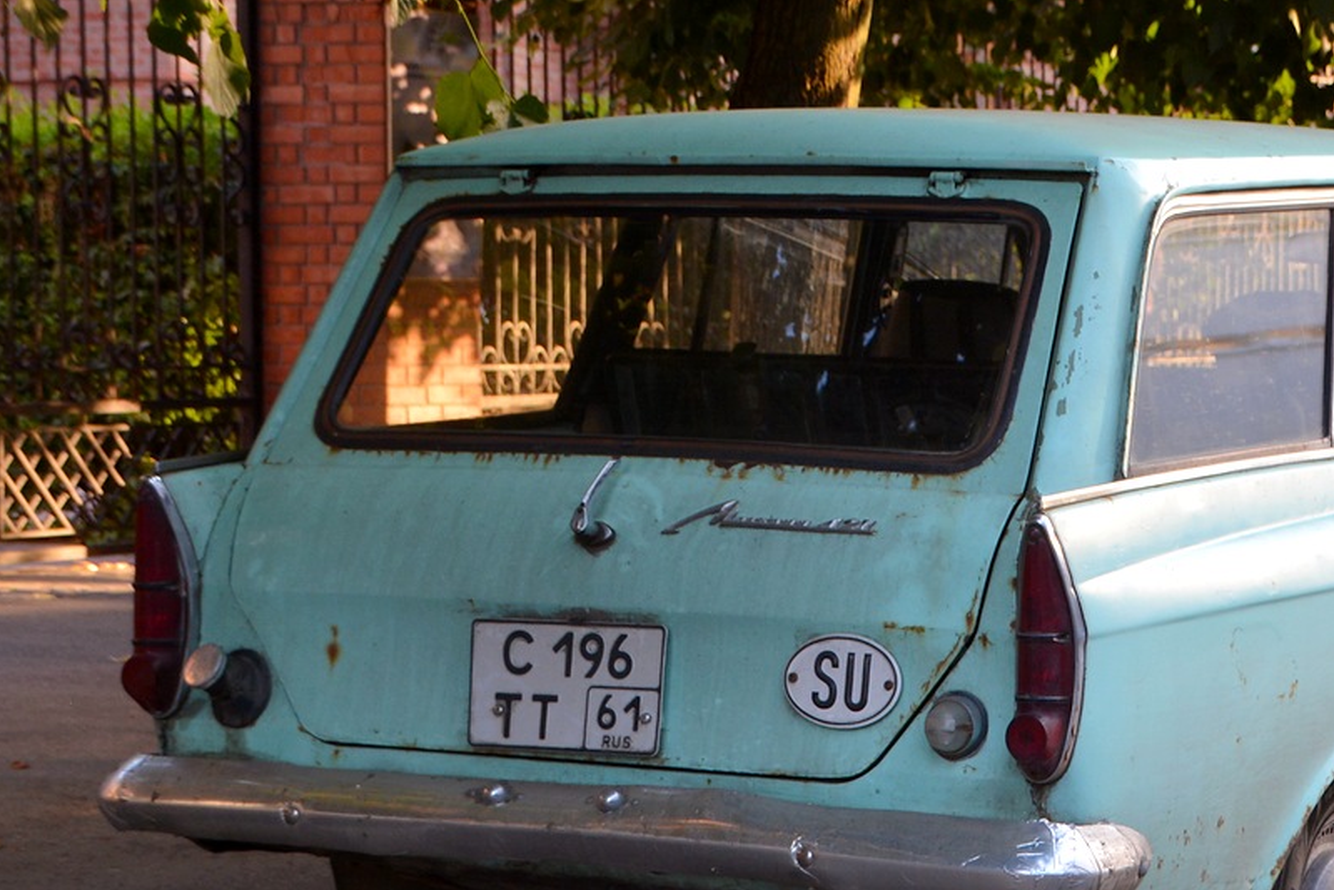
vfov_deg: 12.8
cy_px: 391
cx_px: 1028
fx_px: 3965
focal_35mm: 107
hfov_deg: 18.9
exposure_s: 1/100
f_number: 5
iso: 400
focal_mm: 38
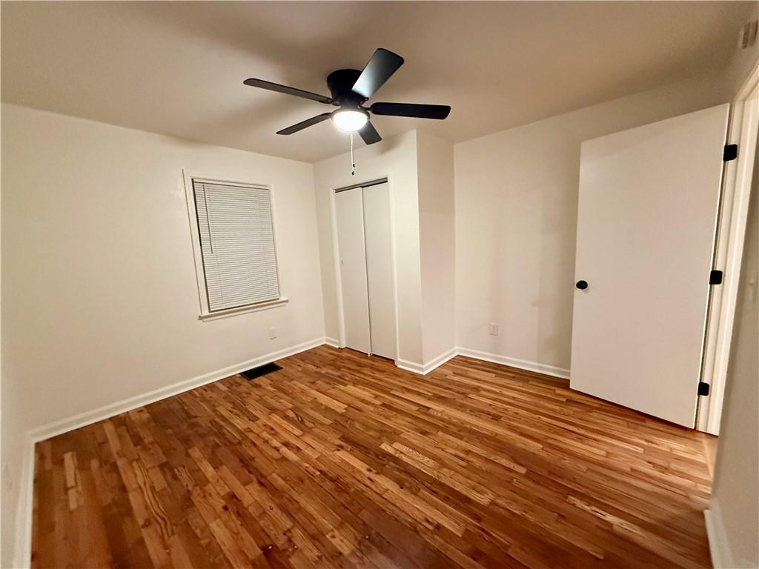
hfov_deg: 102.1
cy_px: 284
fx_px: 307
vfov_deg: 85.7
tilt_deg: -7.4
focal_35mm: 14
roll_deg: +2.5
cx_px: 380
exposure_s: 1/60
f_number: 2.2
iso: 800
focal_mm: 2.22
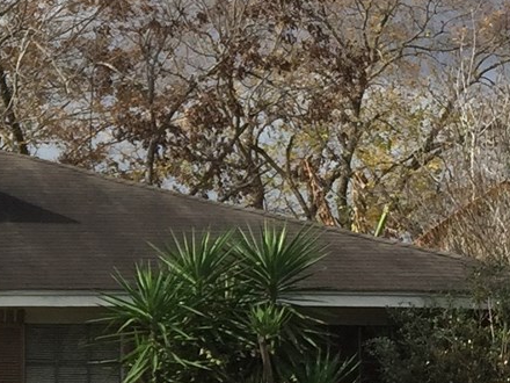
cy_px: 345
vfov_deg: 10.9
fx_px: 1989
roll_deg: -1.6
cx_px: -275
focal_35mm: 135
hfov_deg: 13.7
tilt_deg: +2.7
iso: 32
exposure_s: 1/2639
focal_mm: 4.15
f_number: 2.2
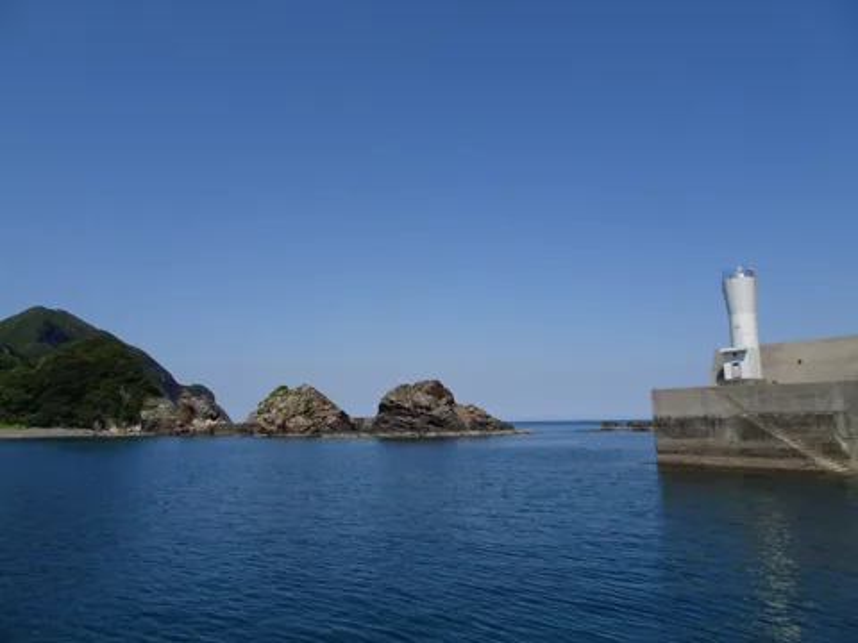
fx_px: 595
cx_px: 429
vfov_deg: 56.8
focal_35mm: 24
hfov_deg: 71.6
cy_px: 322
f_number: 3.5
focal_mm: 4.1
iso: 80
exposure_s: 1/1600
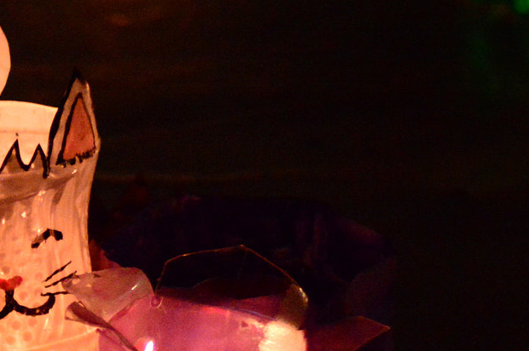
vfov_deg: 5.1
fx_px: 3978
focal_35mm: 271
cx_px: 11
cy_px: 226
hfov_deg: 7.6
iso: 6400
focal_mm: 70
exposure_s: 1/160
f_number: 4
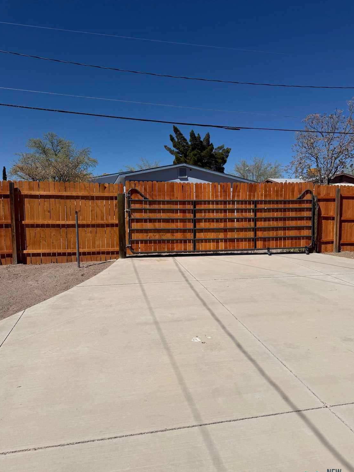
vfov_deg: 69.4
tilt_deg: -4.6
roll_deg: +0.0
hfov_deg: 54.9
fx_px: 341
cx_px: 182
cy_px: 244
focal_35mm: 25
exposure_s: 1/11905
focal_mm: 6.76
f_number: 1.78
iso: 100
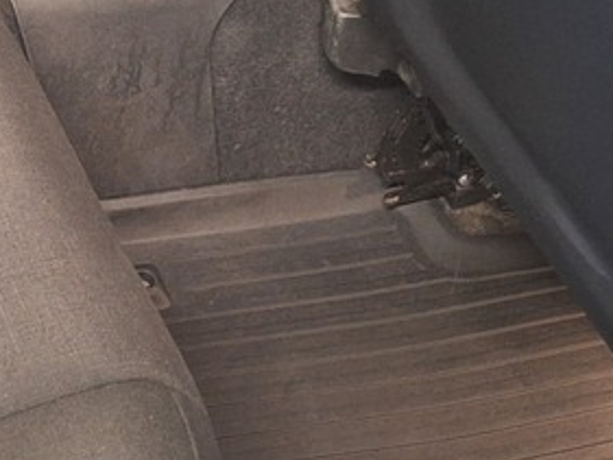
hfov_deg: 15.6
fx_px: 2091
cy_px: -50
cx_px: -264
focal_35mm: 118
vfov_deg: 12.3
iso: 500
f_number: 1.8
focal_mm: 5.54
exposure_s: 1/20
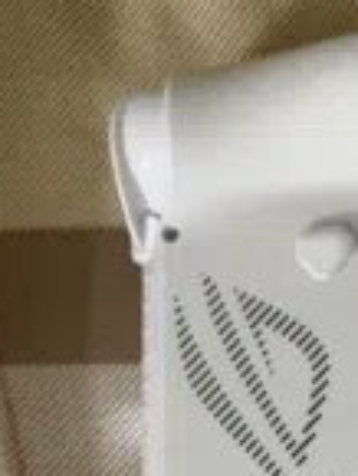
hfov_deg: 21.4
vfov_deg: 26.8
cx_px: 368
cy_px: 535
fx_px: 909
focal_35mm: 66
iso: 800
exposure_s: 1/40
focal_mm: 6.76
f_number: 1.78
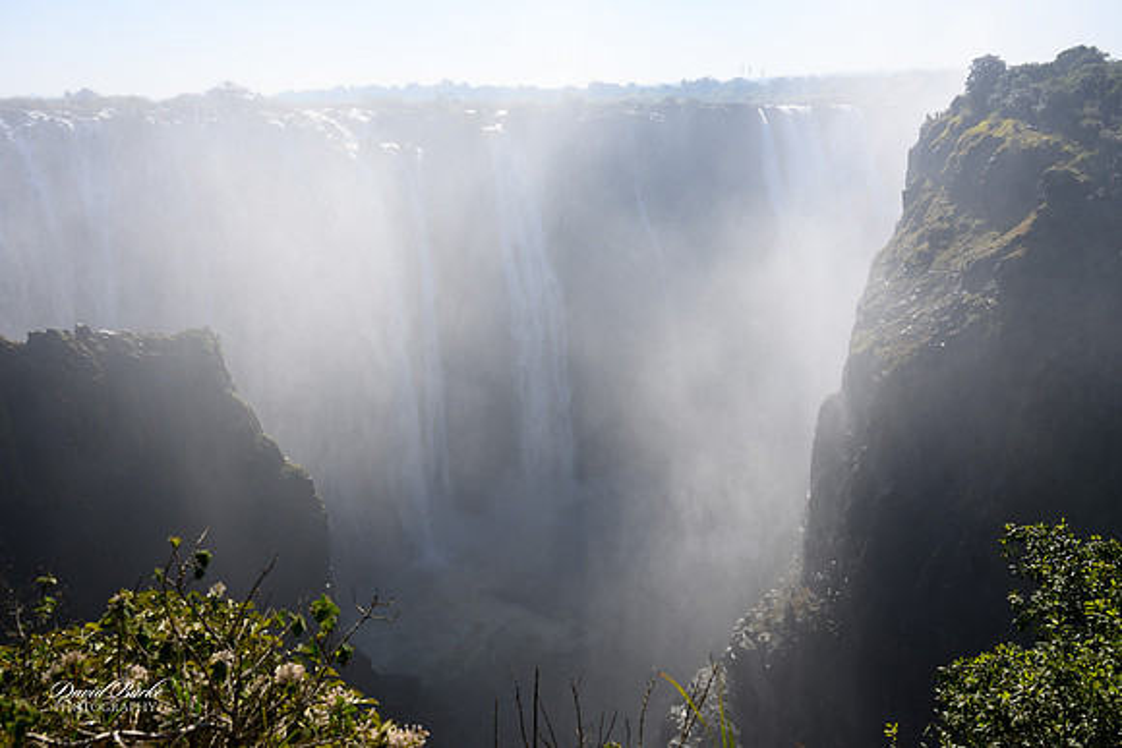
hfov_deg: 63.6
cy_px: 374
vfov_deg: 45.0
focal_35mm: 29
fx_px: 904
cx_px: 561
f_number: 6.3
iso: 125
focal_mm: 29
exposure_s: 1/500
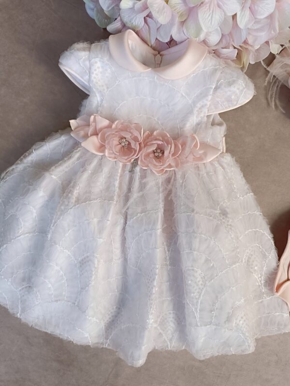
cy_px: 193
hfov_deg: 56.8
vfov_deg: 71.6
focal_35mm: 24
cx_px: 145
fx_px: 268
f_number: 1.65
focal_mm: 6.14
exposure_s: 1/100
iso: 148
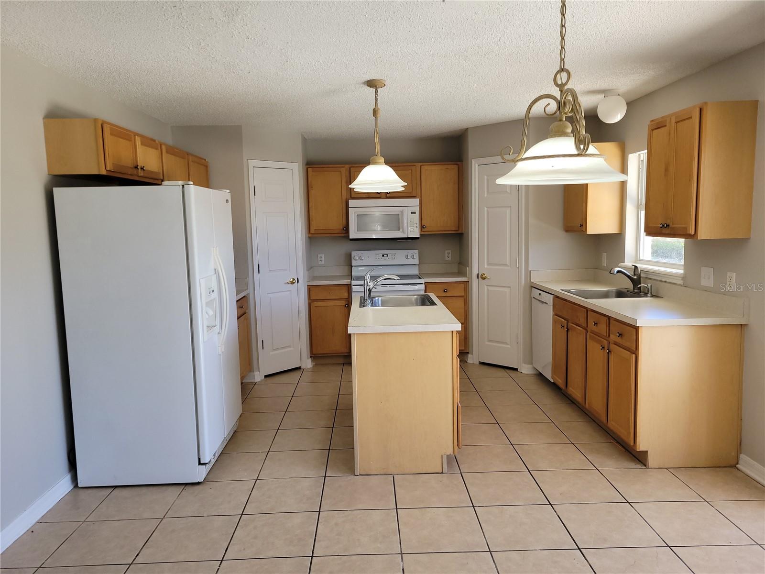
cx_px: 382
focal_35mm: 26
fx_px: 575
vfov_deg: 53.1
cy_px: 287
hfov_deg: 67.3
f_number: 1.8
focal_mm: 5.4
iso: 64
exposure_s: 1/120
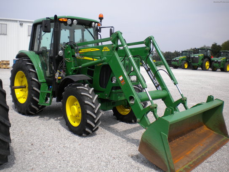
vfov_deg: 40.7
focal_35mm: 35
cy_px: 86
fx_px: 232
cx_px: 114
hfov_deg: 52.6
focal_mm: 6.3
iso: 80
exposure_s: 1/703
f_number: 4.6
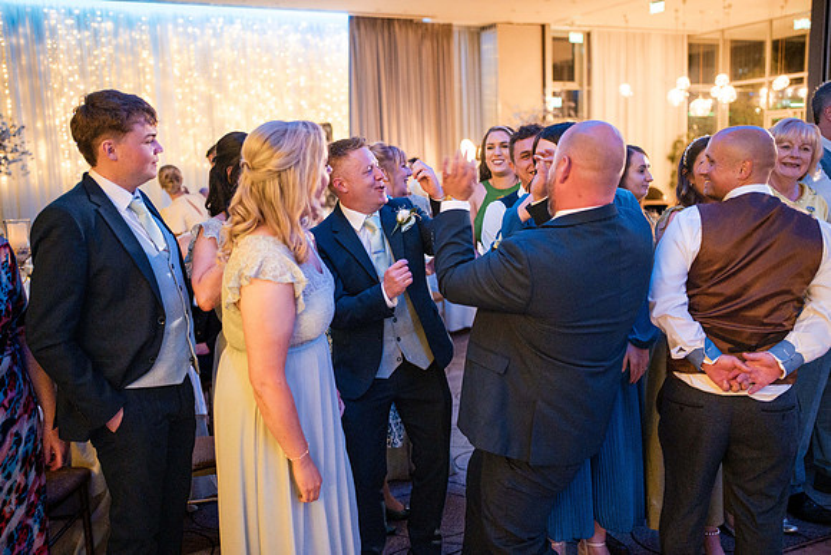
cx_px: 416
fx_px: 808
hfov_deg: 54.4
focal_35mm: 35
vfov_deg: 37.9
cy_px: 278
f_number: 1.8
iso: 5000
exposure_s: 1/250
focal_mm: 35
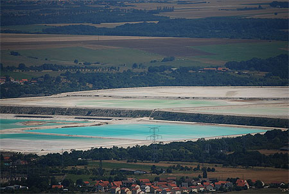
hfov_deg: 6.9
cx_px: 144
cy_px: 97
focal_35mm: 300
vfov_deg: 4.6
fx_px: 2413
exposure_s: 1/1000
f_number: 5.6
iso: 200
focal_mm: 200
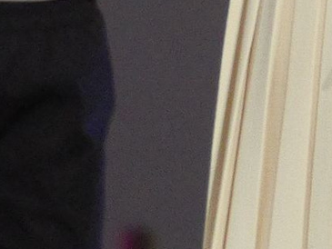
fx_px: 21817
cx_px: 1082
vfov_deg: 0.7
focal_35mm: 2274
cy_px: -546
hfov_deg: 0.9
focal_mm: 162
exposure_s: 1/160
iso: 1600
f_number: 4.6
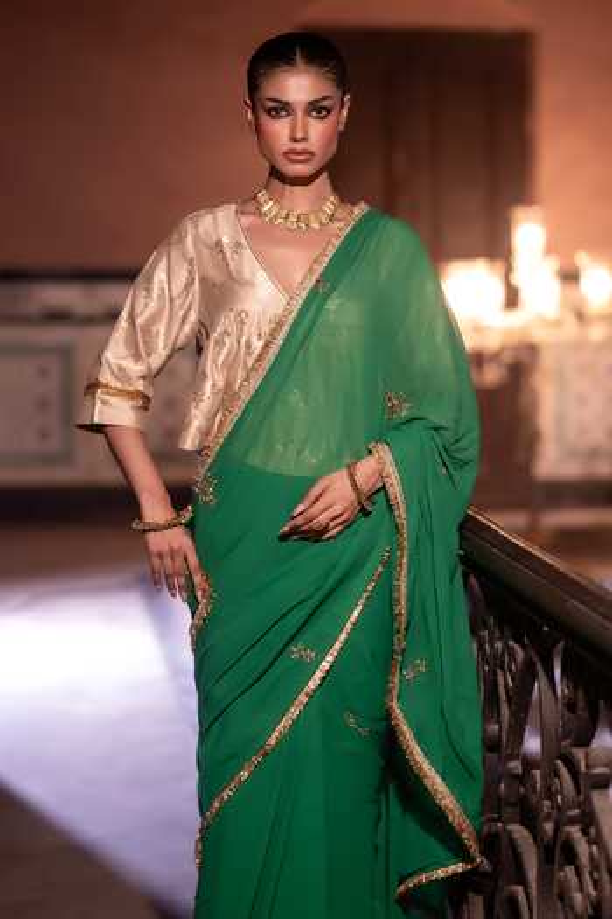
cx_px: 306
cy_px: 460
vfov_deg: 23.9
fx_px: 2167
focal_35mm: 85
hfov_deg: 16.1
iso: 2000
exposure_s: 1/200
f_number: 2.5
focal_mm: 85
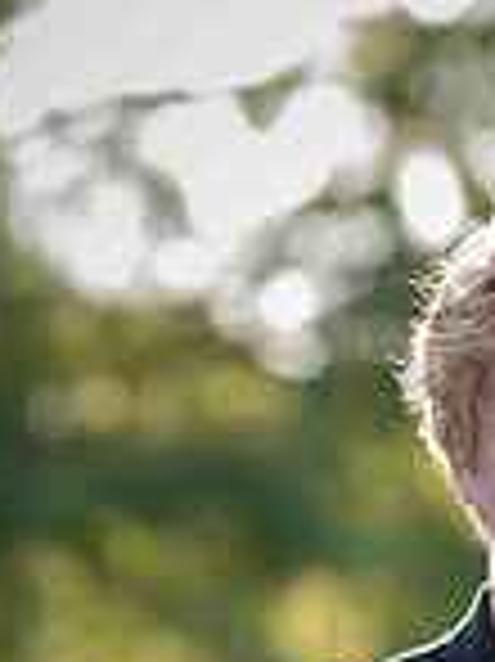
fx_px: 6301
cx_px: 616
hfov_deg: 4.5
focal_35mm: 330
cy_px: 797
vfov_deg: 6.0
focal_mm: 112
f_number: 4
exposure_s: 1/640
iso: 800
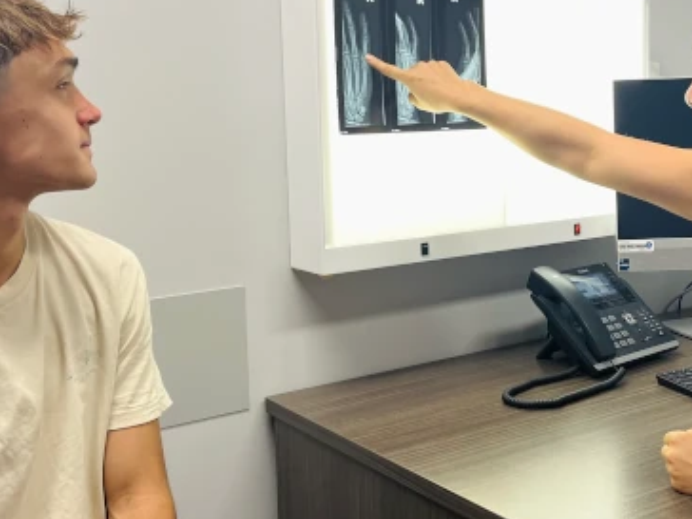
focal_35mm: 50
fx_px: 1000
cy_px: 210
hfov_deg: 38.0
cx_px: 420
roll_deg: +2.1
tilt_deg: -6.9
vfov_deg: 29.0
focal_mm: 5.1
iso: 125
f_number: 1.6
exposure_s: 1/100
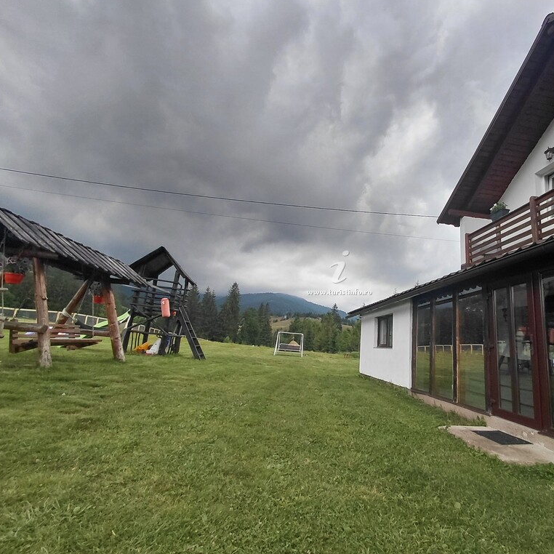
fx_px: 344
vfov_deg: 77.7
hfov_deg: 76.4
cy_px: 276
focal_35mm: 19
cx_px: 343
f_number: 2.2
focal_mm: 1.64
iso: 40
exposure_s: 1/271
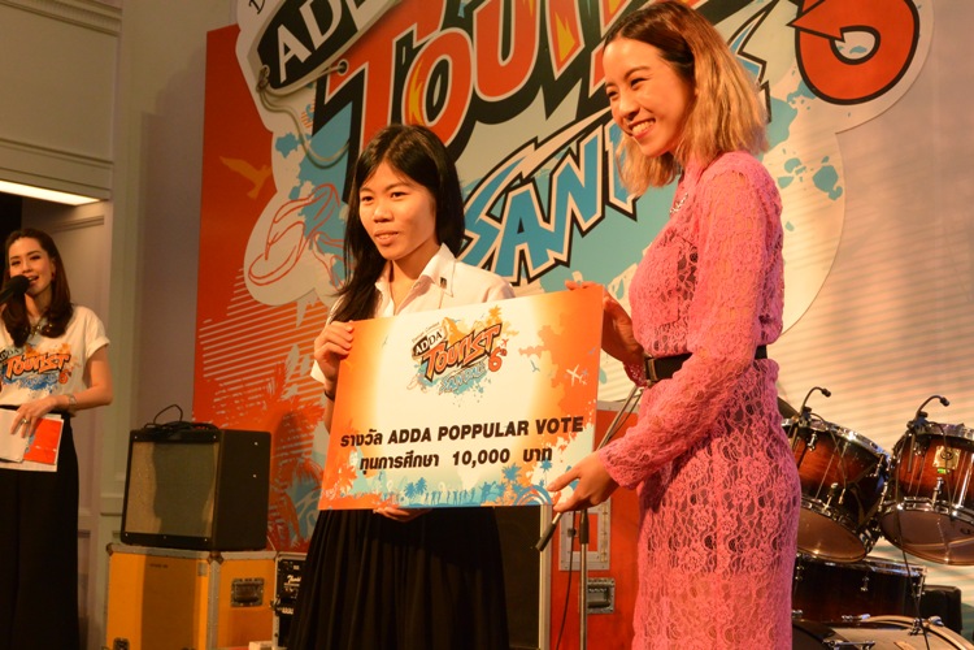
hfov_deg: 35.6
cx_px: 487
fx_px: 1515
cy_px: 325
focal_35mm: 56
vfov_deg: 24.2
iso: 400
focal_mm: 21.1
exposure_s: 1/60
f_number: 5
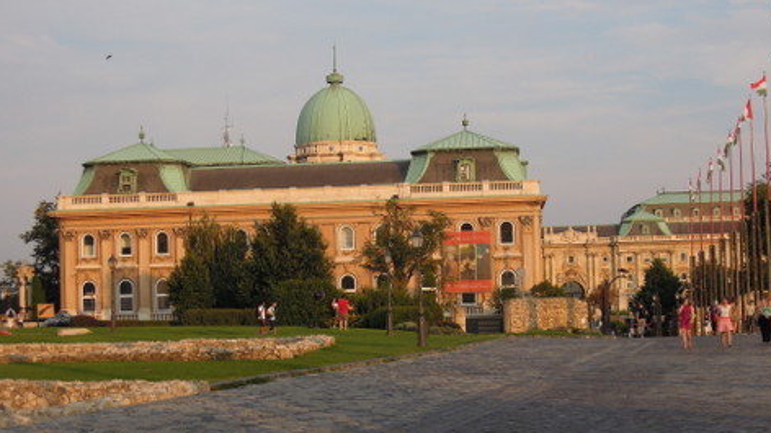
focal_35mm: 61
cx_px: 387
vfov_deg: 19.7
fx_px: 1247
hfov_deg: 34.4
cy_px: 227
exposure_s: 1/500
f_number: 4
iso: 160
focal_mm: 9.9
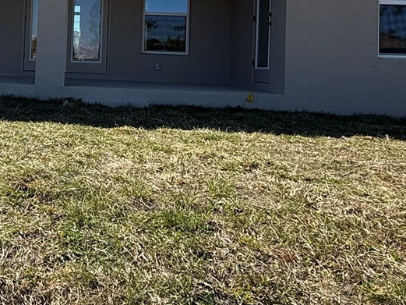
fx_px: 504
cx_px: 44
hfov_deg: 40.7
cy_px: 47
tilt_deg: +1.5
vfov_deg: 32.4
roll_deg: -2.3
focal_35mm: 43
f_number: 2.2
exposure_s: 1/1189
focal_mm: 2.22
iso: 50
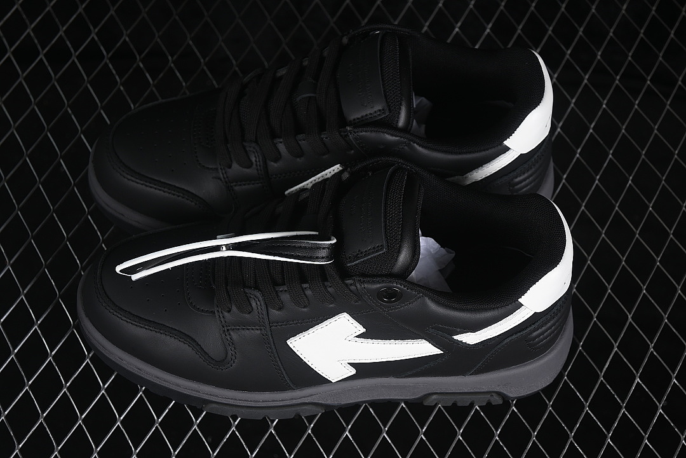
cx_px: 343
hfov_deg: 27.0
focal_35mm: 75
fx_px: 1429
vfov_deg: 18.2
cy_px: 229
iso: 160
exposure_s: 1/50
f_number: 6.3
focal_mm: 50
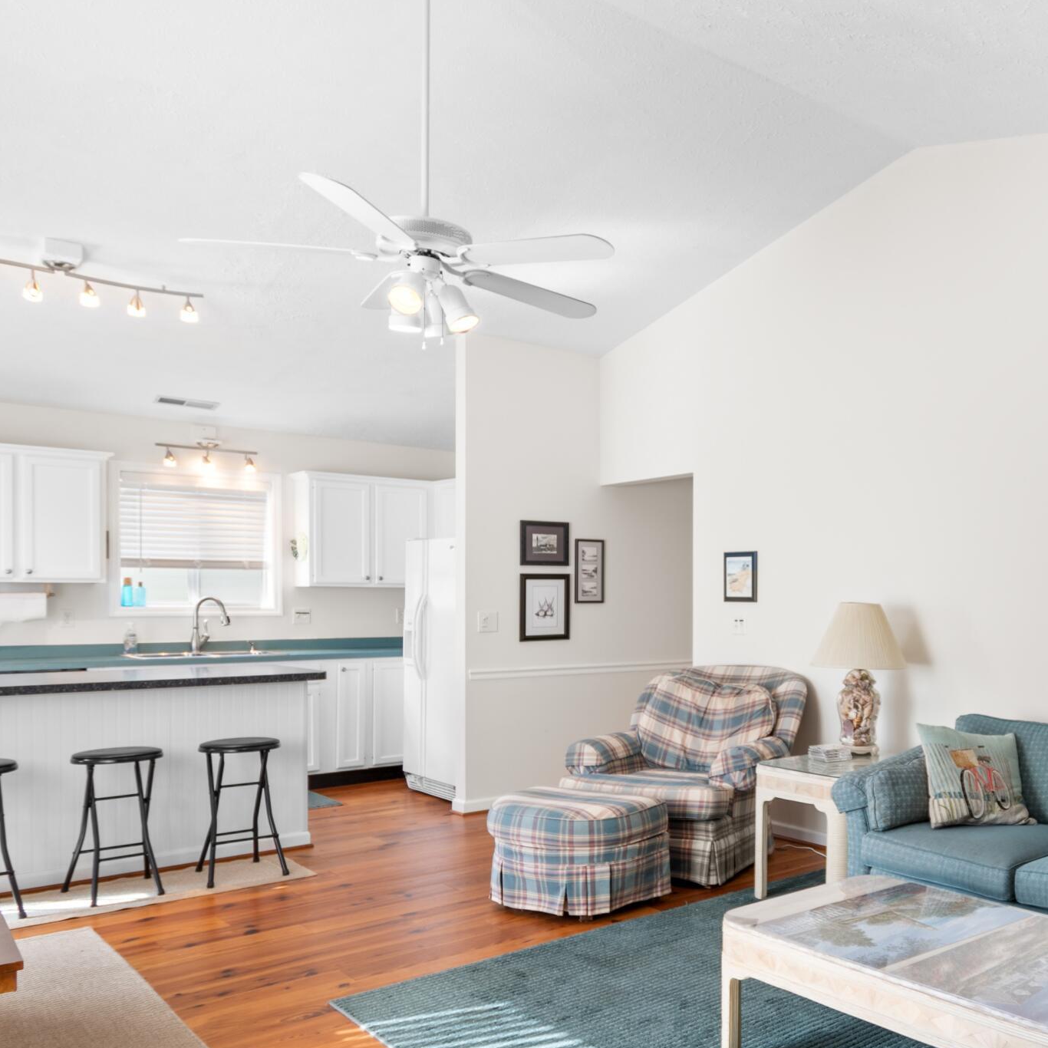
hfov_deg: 52.8
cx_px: 867
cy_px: 605
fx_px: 959
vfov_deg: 57.0
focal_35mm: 28
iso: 100
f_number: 4.5
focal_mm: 10
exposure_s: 1/6
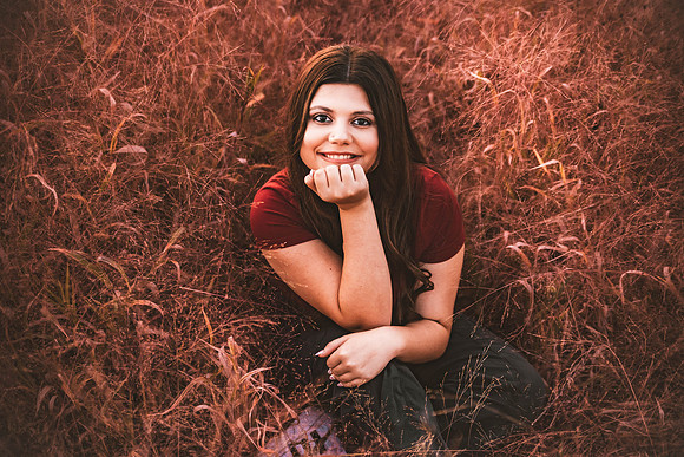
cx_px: 342
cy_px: 228
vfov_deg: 28.1
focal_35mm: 48
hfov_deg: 41.1
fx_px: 912
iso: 1000
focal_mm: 48
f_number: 2.8
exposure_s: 1/100
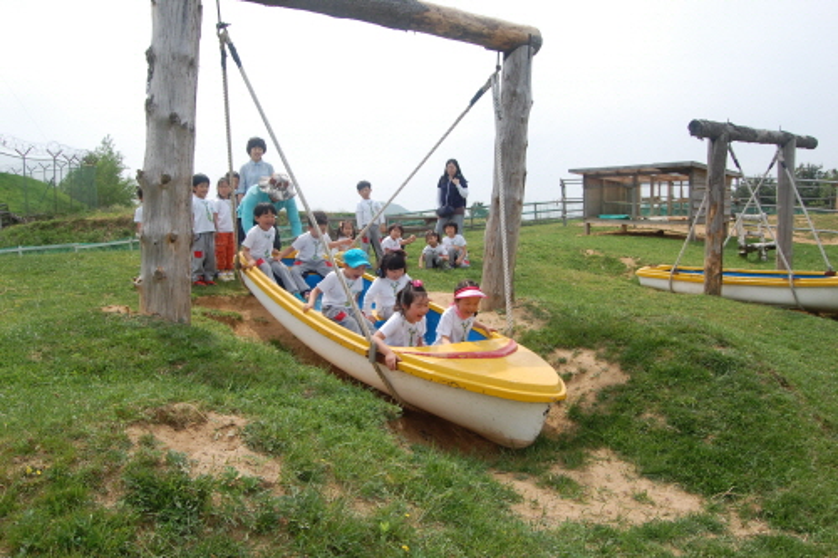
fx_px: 663
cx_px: 419
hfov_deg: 64.6
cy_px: 279
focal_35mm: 28
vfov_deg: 45.6
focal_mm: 19
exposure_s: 1/320
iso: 200
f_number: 9
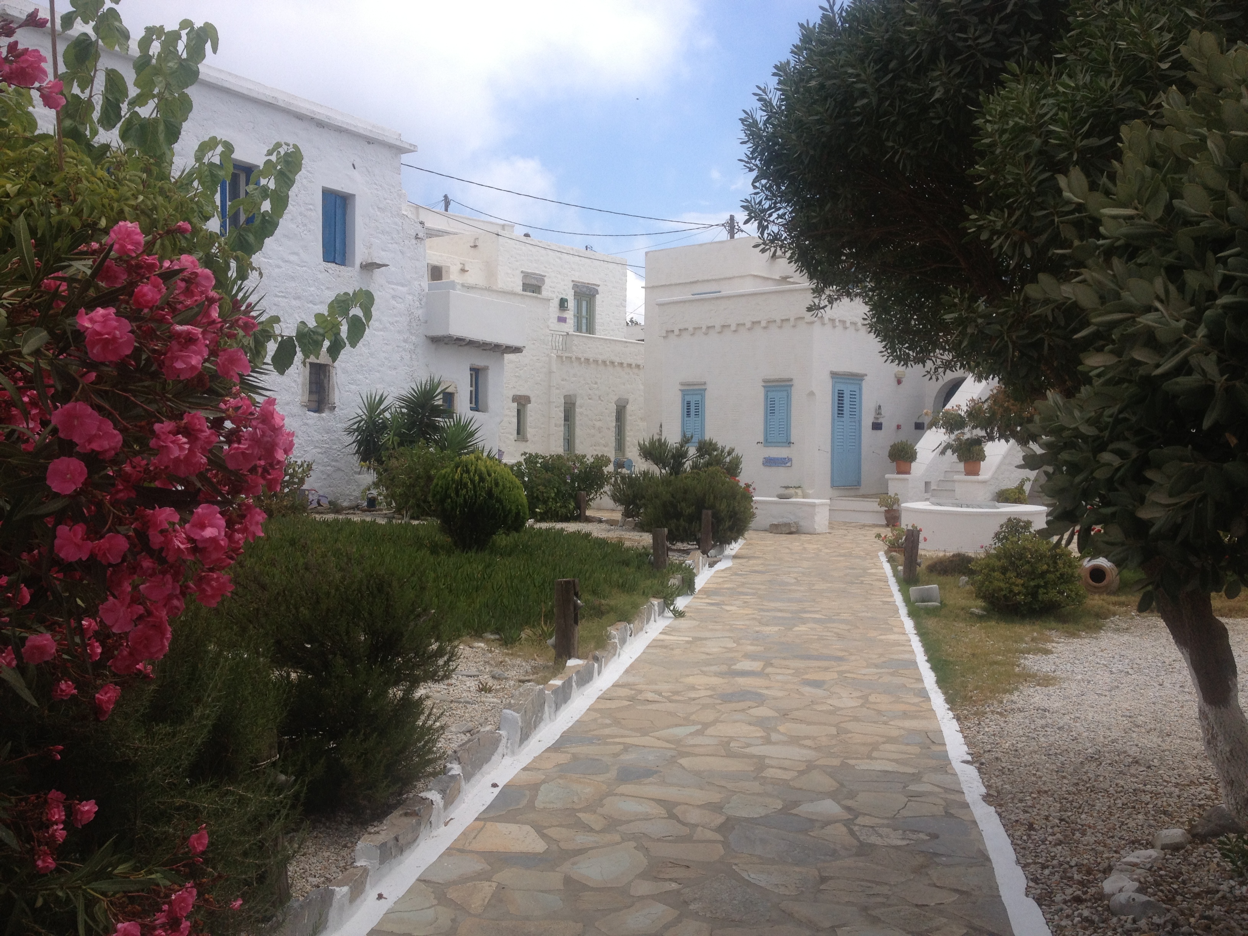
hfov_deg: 52.6
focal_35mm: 35
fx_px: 1262
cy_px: 468
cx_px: 624
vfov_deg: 40.7
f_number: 2.4
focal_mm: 4.28
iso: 50
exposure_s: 1/1727
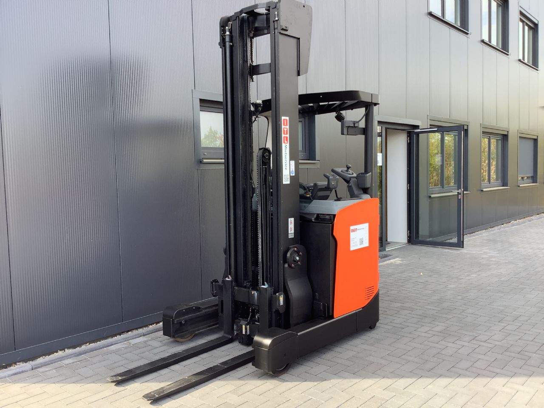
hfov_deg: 58.4
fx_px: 487
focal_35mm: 31
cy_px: 204
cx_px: 272
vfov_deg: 45.4
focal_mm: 3.3
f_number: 2.4
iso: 25
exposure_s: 1/120
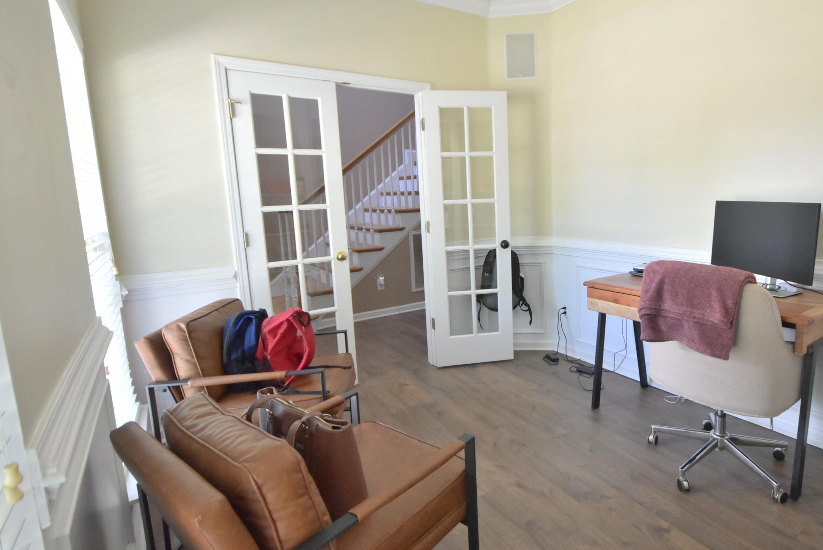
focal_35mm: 19
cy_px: 249
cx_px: 494
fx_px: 435
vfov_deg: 64.5
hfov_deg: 85.8
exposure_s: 1/100
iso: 1600
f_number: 3.5
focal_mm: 10
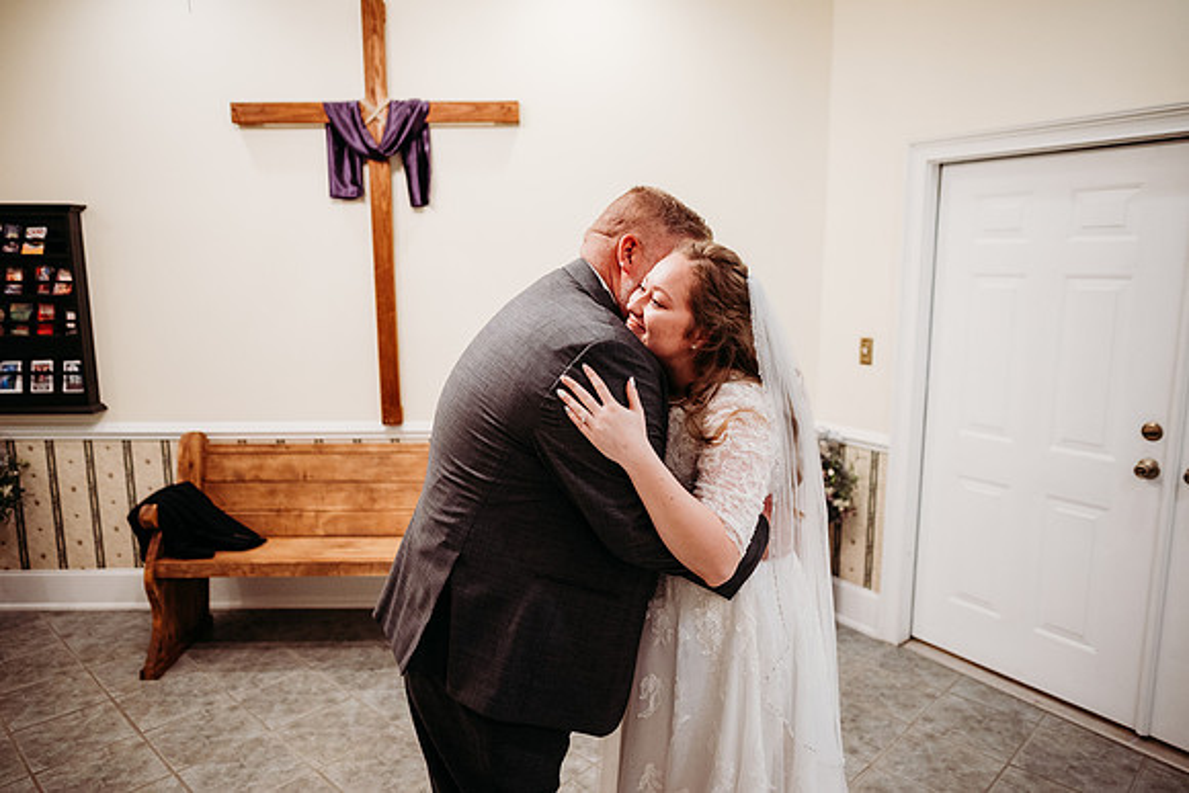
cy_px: 396
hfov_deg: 73.7
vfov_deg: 53.2
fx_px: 793
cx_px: 594
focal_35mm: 24
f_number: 2.2
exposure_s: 1/200
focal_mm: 24
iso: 1250
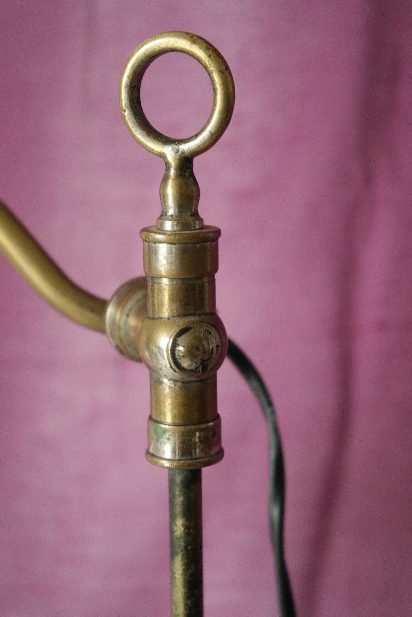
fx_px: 1184
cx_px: 206
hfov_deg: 19.7
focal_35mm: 69
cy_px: 308
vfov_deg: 29.2
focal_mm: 45
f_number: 5.6
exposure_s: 1/30
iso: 1600
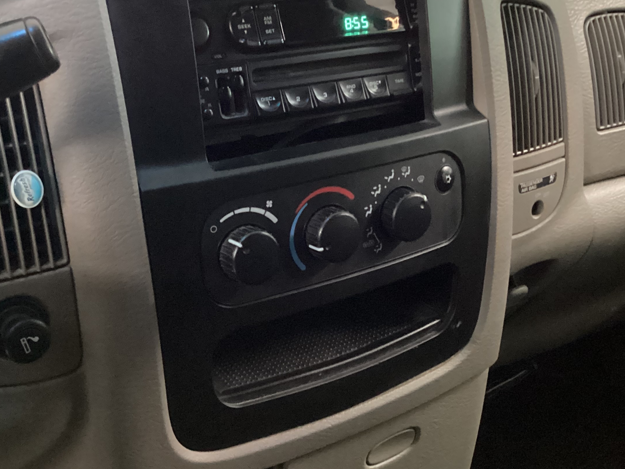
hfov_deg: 40.4
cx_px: 304
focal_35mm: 47
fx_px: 849
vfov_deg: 30.8
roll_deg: -0.3
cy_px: 202
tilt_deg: -21.6
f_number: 2.4
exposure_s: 1/15
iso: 800
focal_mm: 3.3
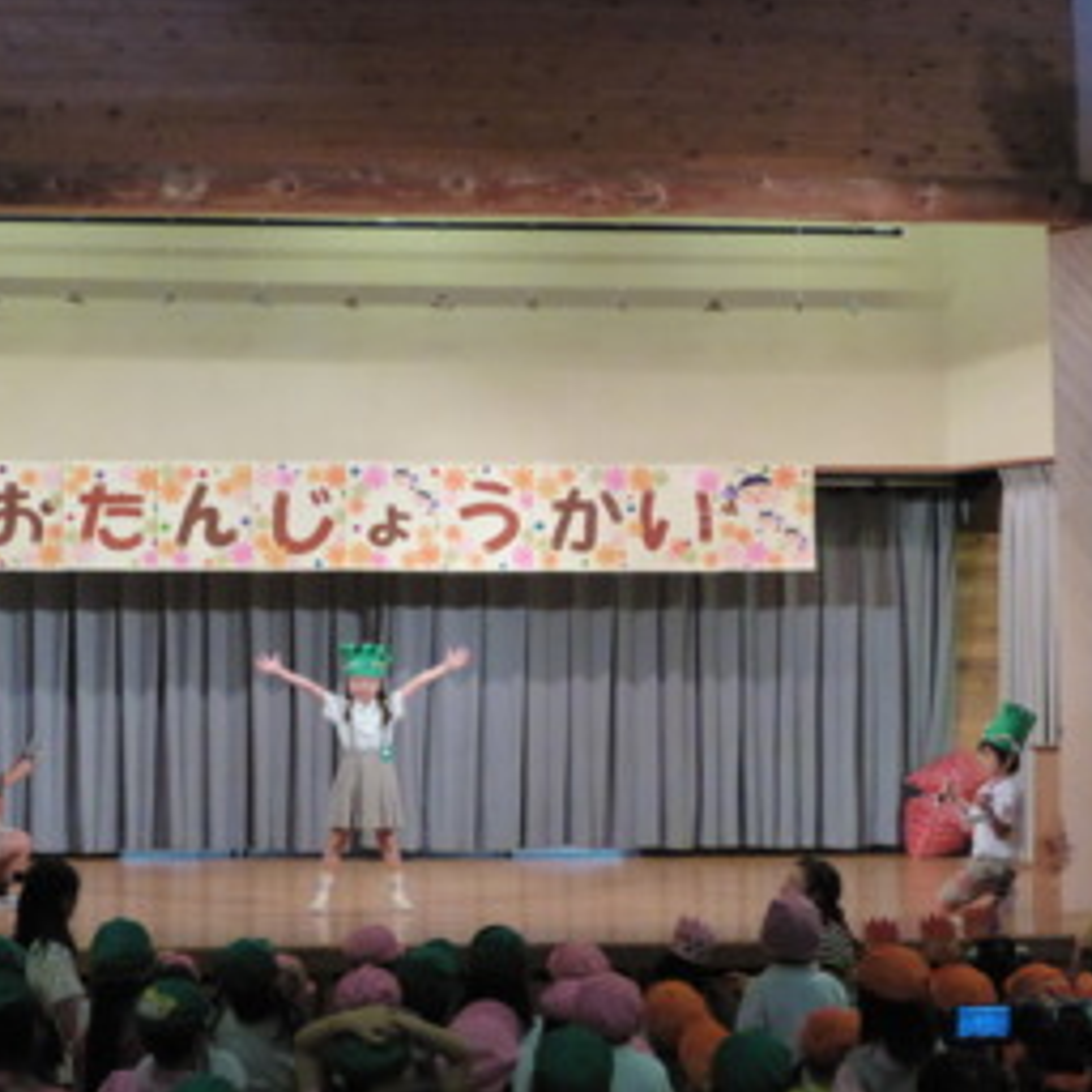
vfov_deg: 26.9
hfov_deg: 26.7
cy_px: 537
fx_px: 2284
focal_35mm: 64
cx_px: 358
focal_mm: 9.1
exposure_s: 1/80
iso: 1600
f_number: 4.7
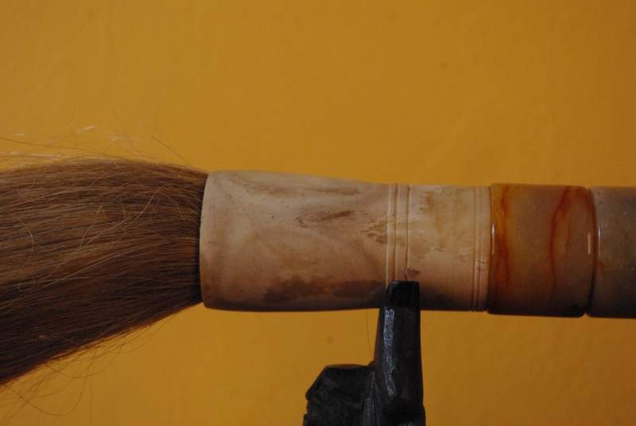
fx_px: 1450
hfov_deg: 24.7
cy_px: 213
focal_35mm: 82
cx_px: 318
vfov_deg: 16.7
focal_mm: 55
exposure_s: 1/45
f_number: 8
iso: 1600
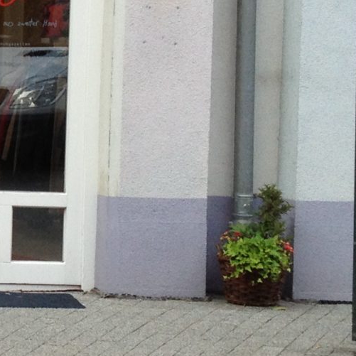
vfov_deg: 11.0
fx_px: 1838
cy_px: 79
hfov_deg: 10.4
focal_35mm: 158
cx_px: -298
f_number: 2.4
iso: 50
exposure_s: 1/120
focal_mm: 4.28
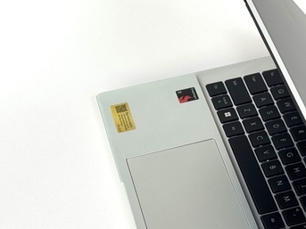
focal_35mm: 112
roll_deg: +1.5
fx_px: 990
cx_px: 239
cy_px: 144
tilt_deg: -44.8
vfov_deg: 13.2
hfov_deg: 17.4
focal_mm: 6.76
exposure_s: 1/189
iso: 50
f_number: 1.78
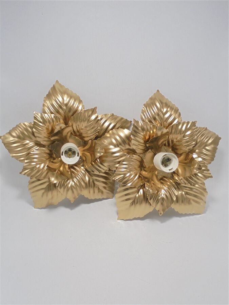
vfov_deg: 54.0
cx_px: 114
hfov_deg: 41.8
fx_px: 300
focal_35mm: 34
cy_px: 152
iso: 100
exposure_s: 1/60
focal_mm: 6.1
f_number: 4
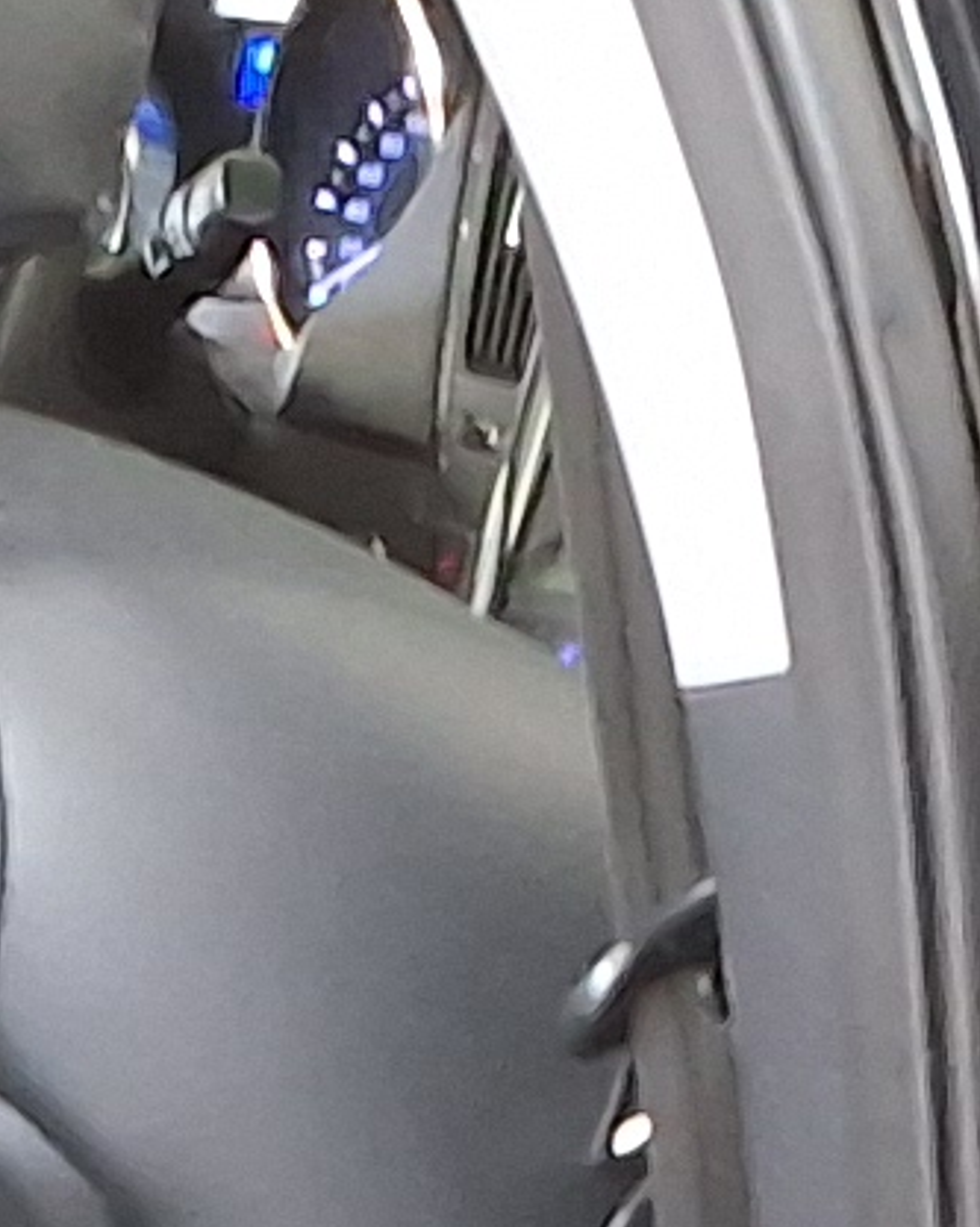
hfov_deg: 7.2
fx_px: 7767
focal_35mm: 214
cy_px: 2539
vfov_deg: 8.5
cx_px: 468
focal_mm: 2.91
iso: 100
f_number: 1.9
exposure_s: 1/40
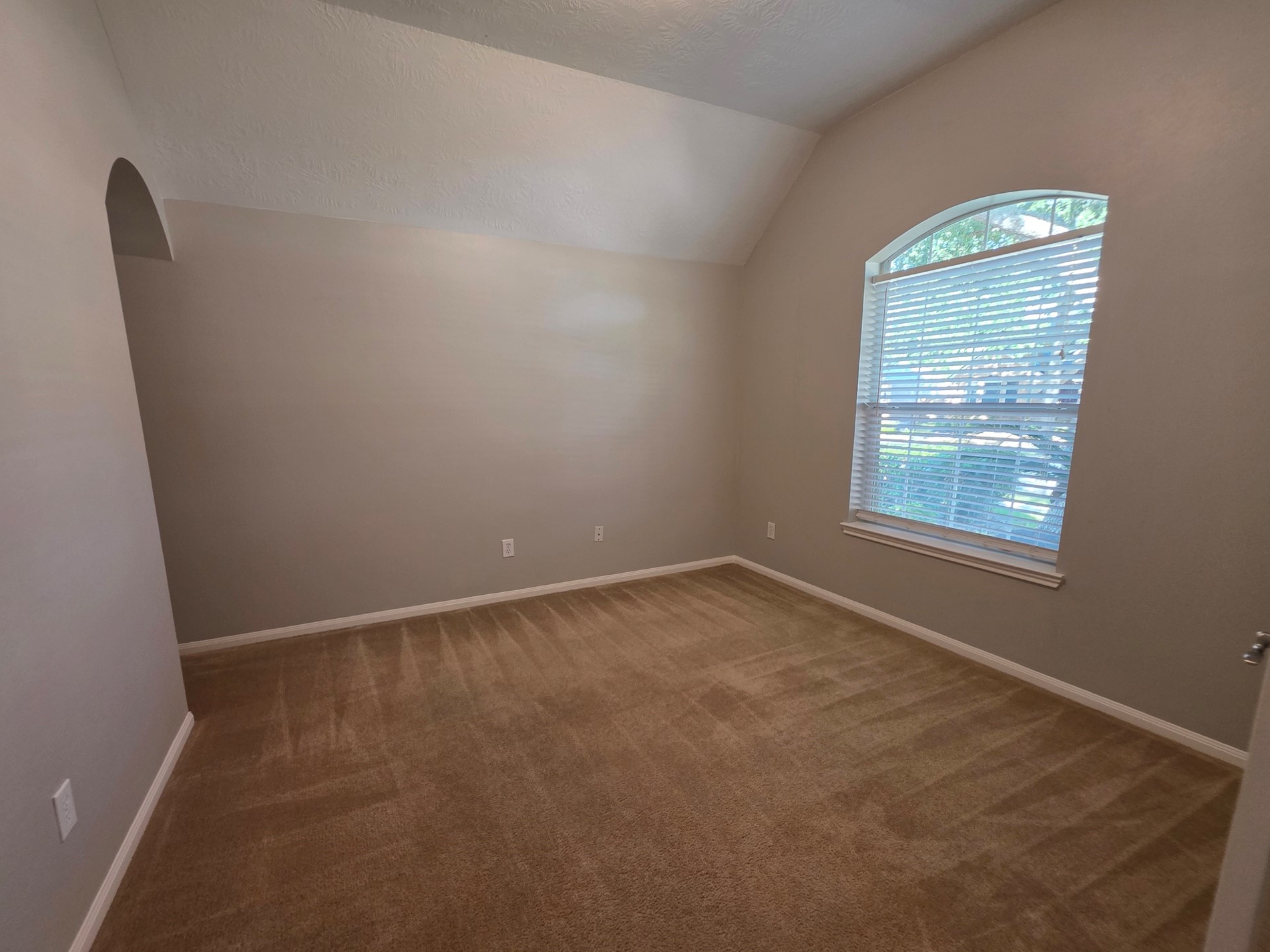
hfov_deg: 102.0
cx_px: 616
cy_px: 503
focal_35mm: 14
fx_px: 514
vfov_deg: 85.6
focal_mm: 2.2
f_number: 1.9
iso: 160
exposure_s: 1/60
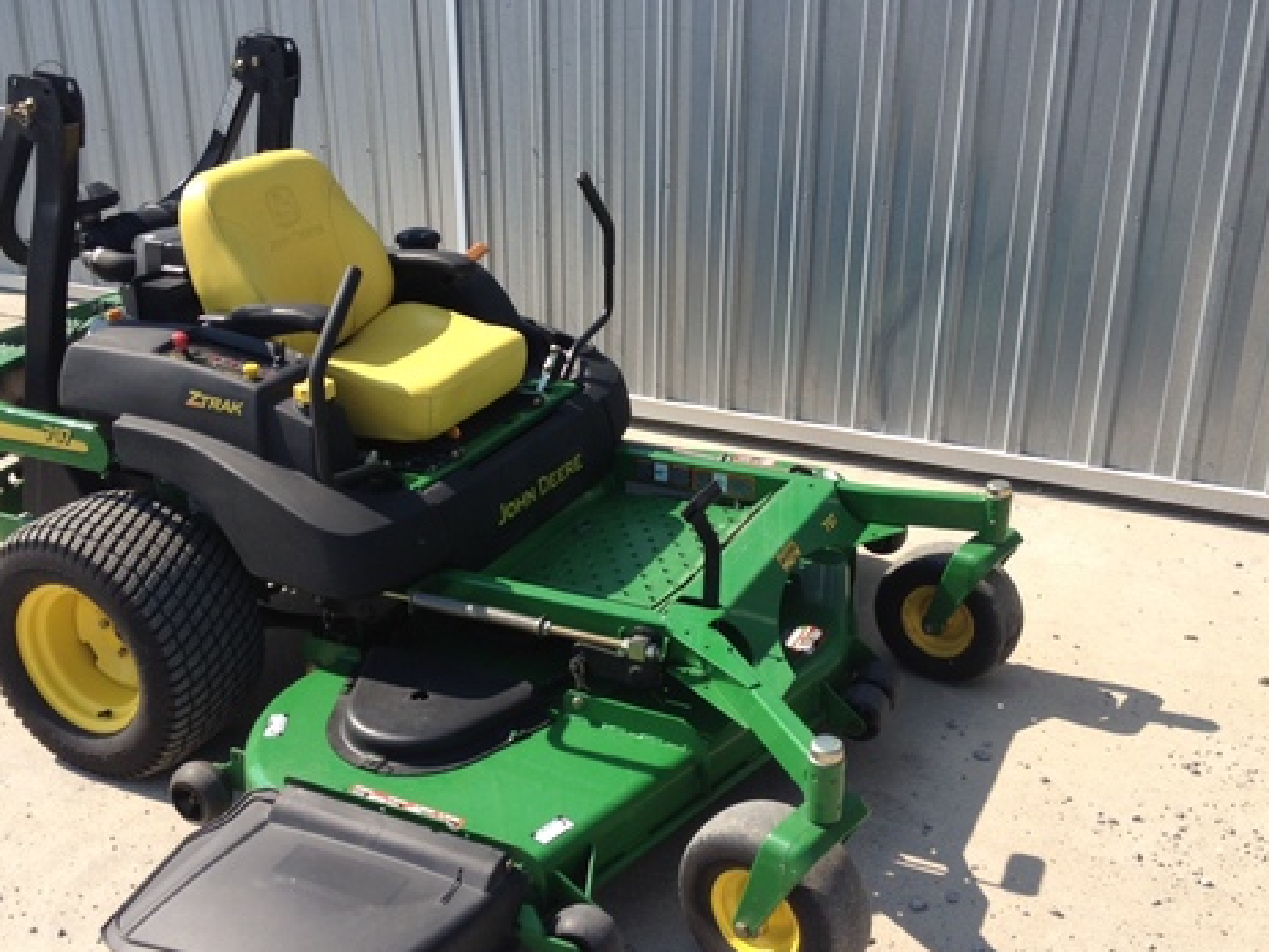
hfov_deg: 45.7
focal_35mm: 41
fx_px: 1503
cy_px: 512
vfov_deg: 35.1
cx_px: 574
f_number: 2.4
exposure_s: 1/1346
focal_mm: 4.28
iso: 64
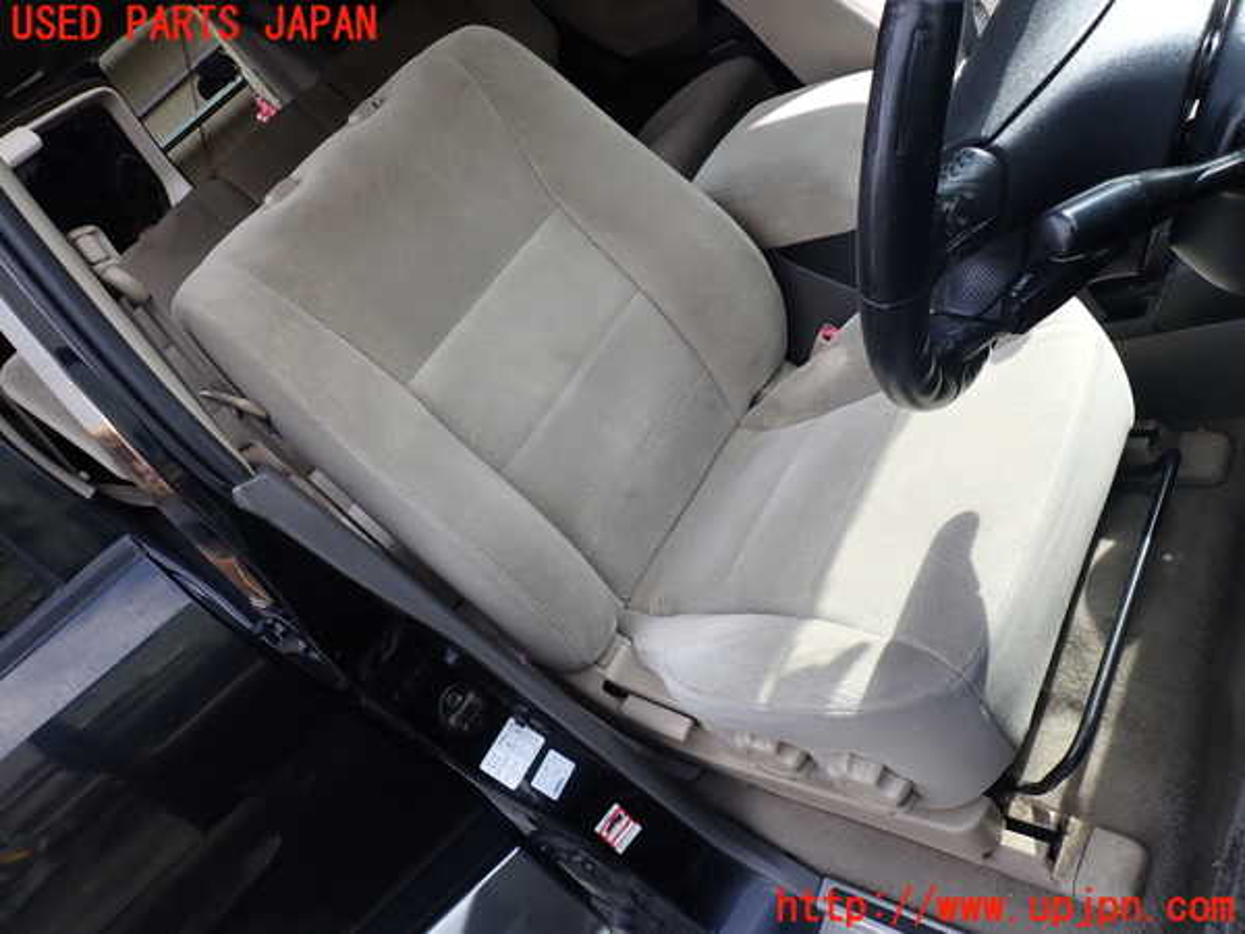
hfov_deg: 69.4
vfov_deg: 54.9
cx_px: 622
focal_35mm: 25
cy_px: 467
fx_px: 899
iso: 100
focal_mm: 4.5
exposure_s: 1/250
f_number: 2.8
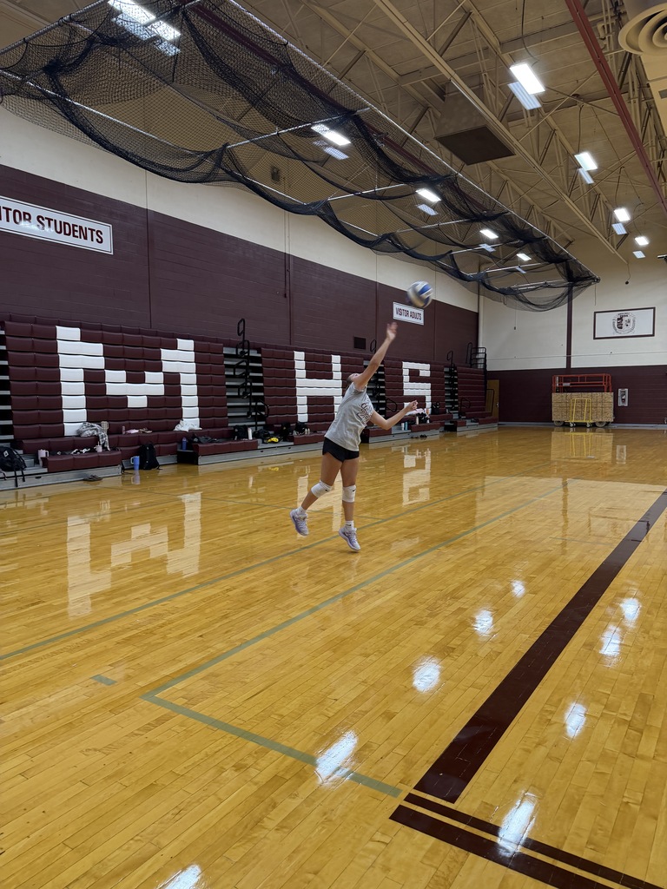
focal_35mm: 24
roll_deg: -0.8
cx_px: 334
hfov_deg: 56.8
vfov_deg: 71.6
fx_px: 617
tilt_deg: -4.2
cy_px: 444
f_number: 1.78
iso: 200
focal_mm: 6.76
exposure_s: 1/120
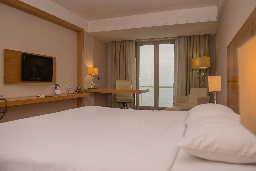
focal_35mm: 24
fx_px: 171
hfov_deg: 73.7
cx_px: 128
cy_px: 86
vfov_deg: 53.2
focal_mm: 24
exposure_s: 1/400
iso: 200
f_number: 3.5
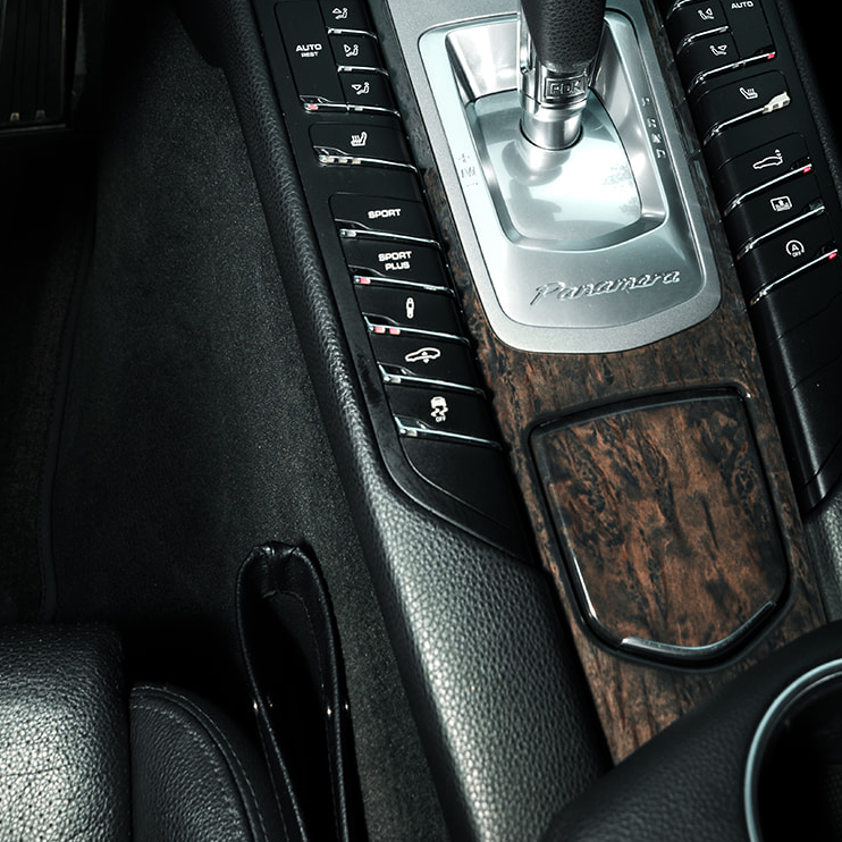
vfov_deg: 36.0
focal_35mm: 44
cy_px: 85
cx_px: 489
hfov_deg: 38.2
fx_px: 1211
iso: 160
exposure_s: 1/160
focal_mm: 24
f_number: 8
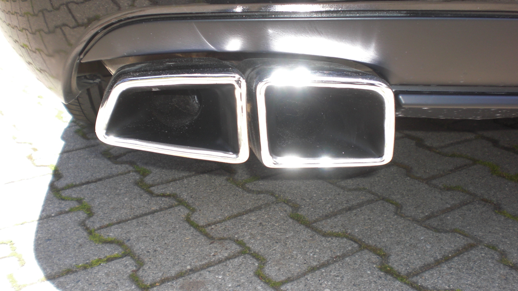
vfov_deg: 28.3
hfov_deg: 48.4
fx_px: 577
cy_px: 123
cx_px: 258
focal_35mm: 42
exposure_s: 1/160
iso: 64
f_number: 3.1
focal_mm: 6.3
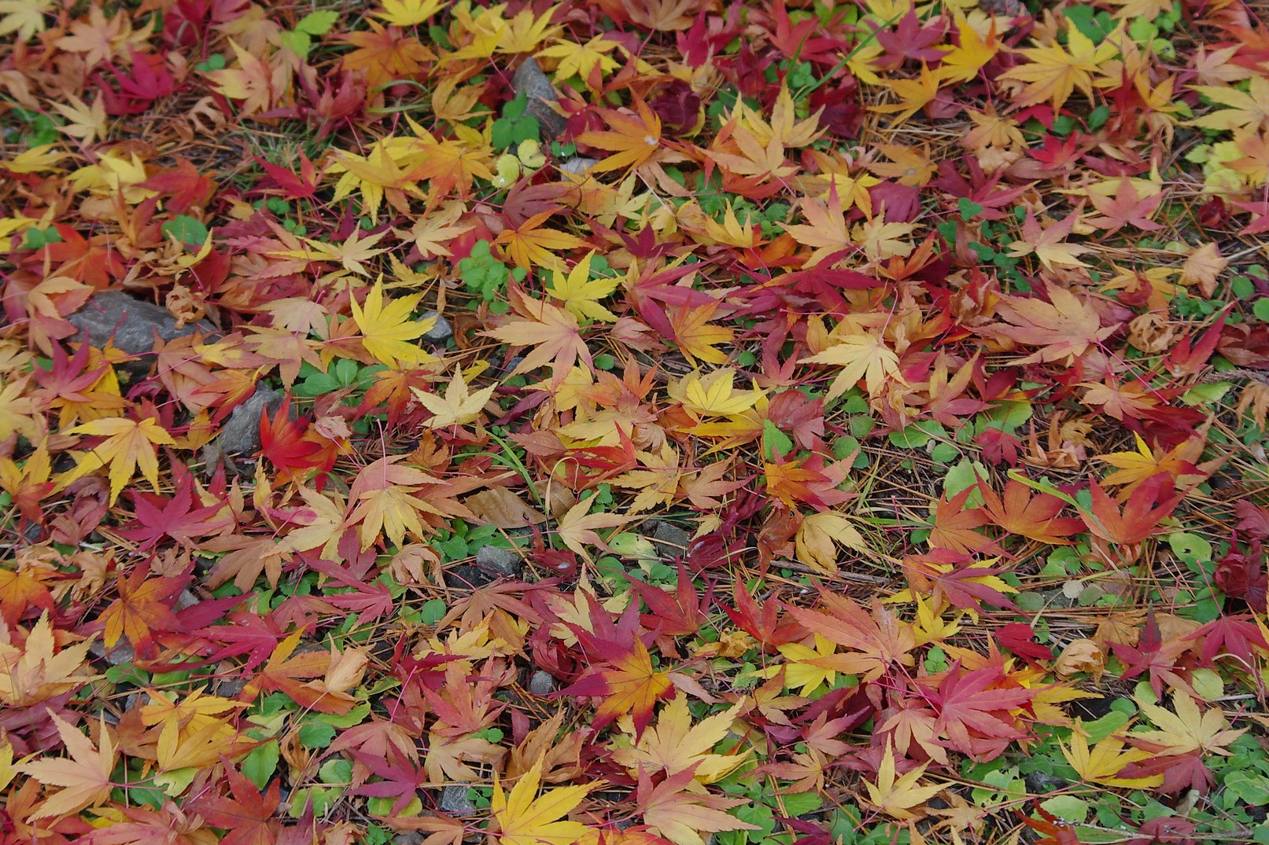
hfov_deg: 19.6
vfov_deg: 13.2
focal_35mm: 104
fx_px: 3665
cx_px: 522
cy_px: 325
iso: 400
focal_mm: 55
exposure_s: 1/200
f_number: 5.6
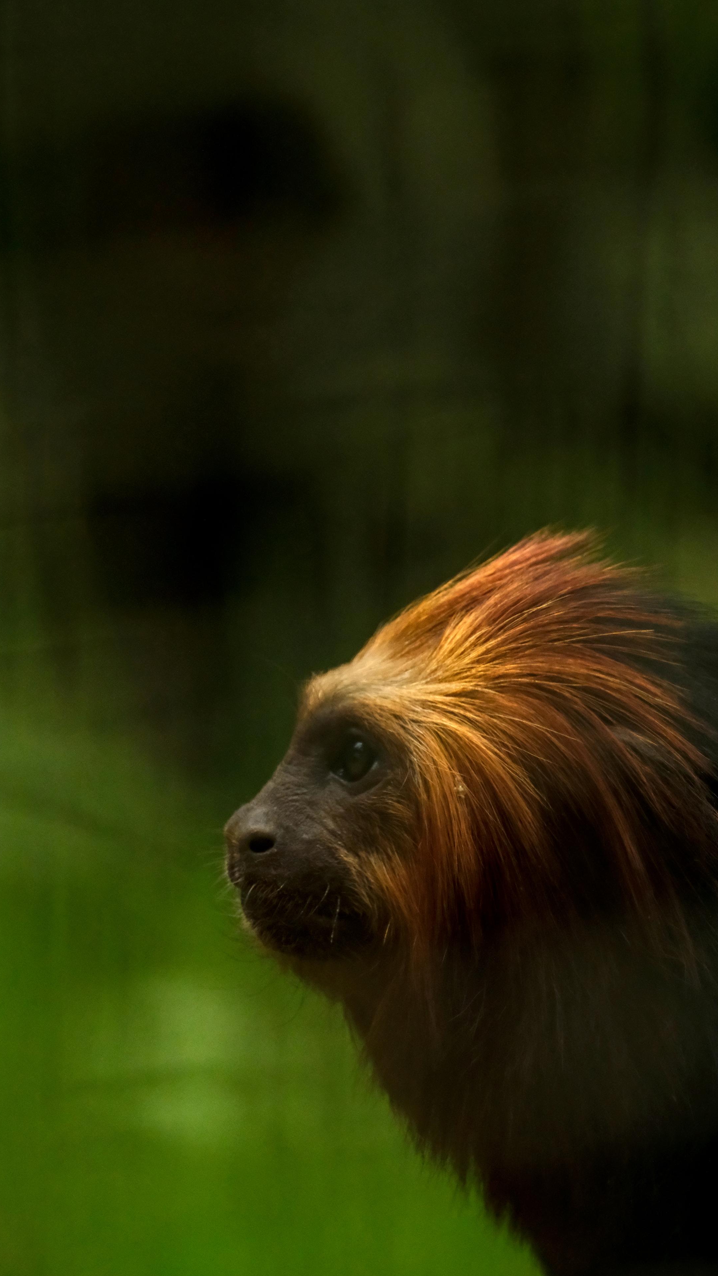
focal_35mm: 944
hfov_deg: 1.3
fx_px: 31947
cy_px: 638
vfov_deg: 2.3
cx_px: 386
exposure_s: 1/1000
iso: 5000
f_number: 10
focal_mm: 600
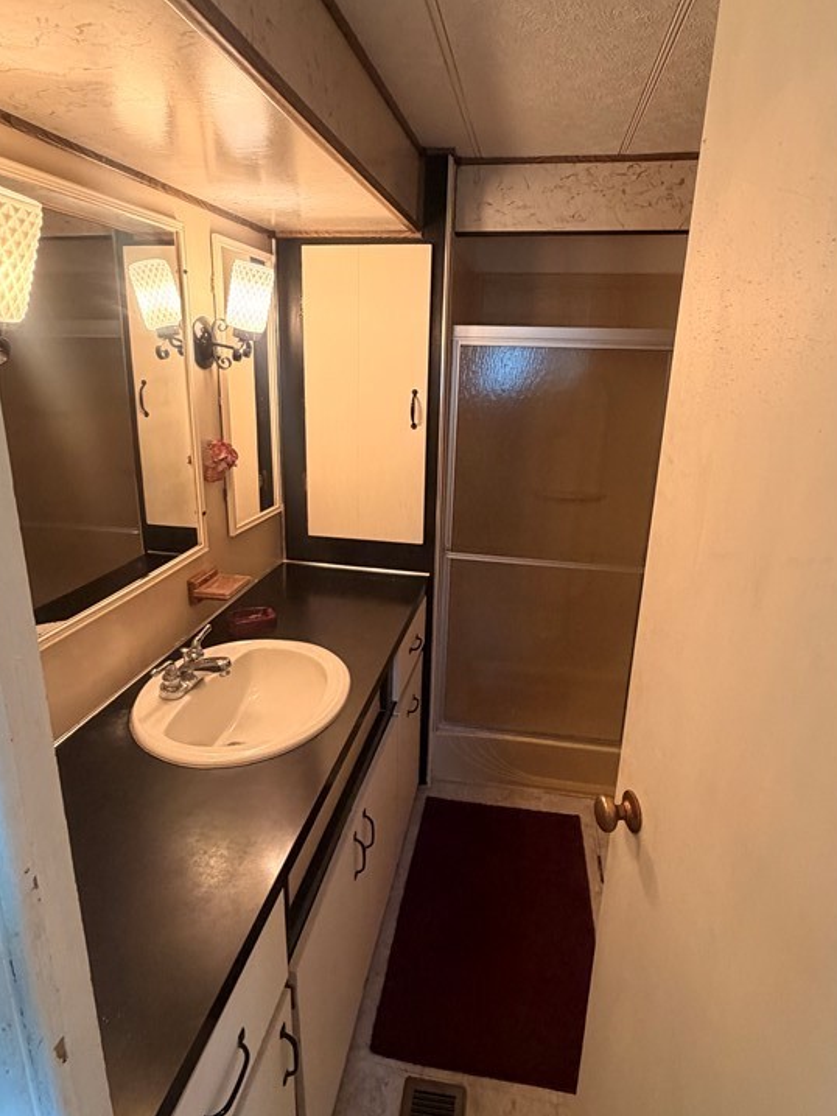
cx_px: 411
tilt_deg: -16.2
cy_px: 545
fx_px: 645
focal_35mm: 20
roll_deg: -0.9
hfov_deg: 66.0
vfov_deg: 81.7
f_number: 2.2
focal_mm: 2.22
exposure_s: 1/60
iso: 320
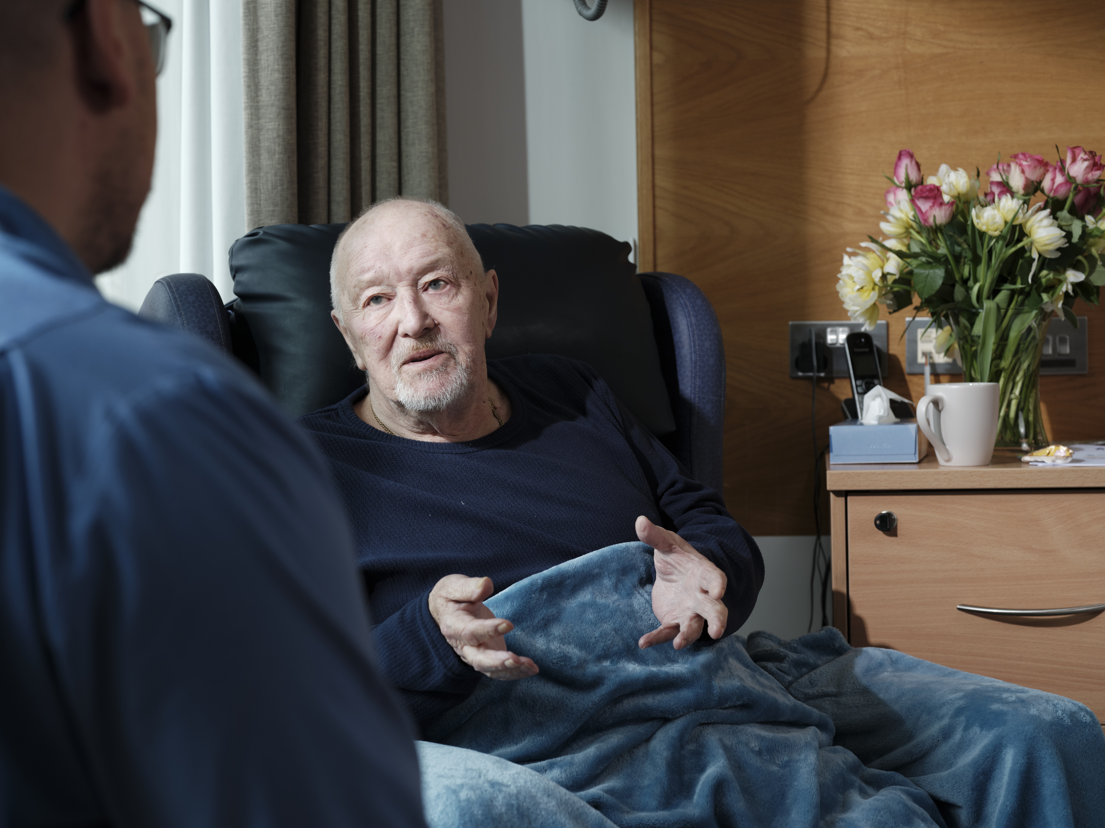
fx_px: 2011
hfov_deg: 30.7
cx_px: 552
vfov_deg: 23.3
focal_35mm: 63
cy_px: 414
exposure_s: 1/125
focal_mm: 80
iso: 400
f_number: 6.4
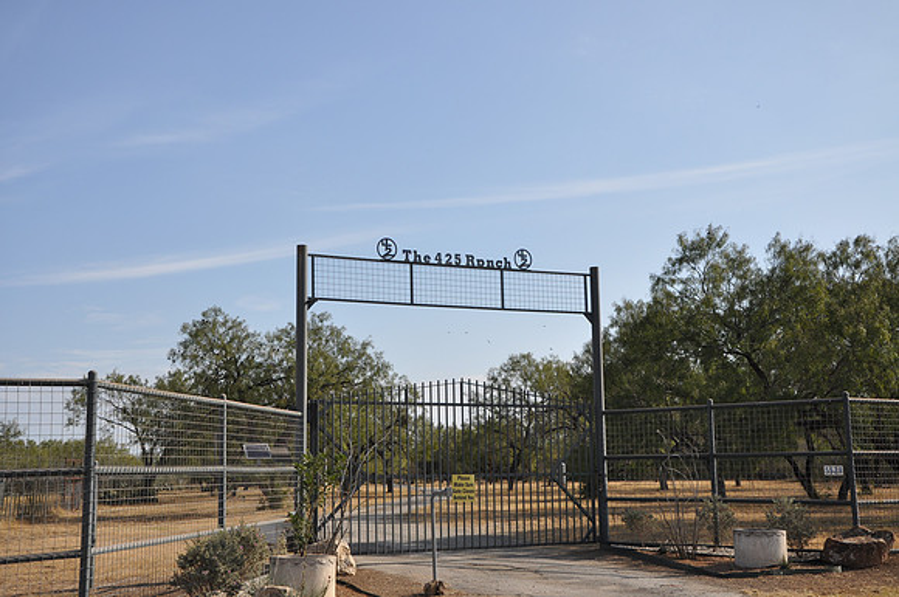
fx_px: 1197
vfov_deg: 28.0
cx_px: 450
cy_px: 298
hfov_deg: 41.2
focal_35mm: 48
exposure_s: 1/250
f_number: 8
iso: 200
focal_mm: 32
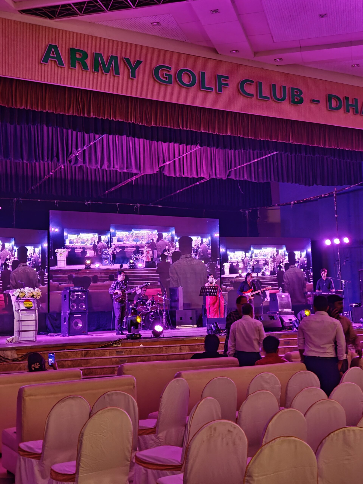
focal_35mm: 45
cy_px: 242
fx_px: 629
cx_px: 182
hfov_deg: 32.2
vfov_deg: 42.1
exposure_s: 1/25
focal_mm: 7.1
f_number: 2
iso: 1250
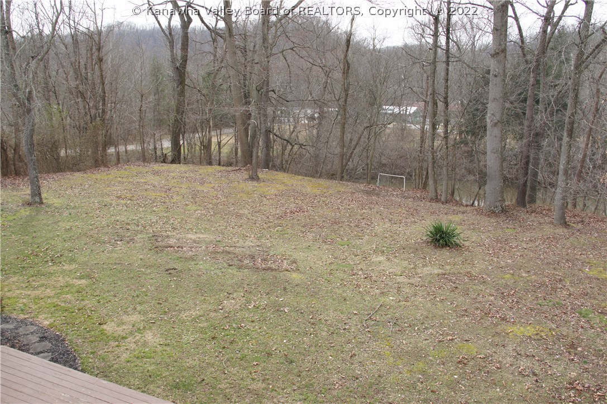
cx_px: 304
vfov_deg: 45.6
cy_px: 202
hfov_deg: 64.6
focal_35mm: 28
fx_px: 480
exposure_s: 1/125
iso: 200
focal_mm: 19
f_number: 8
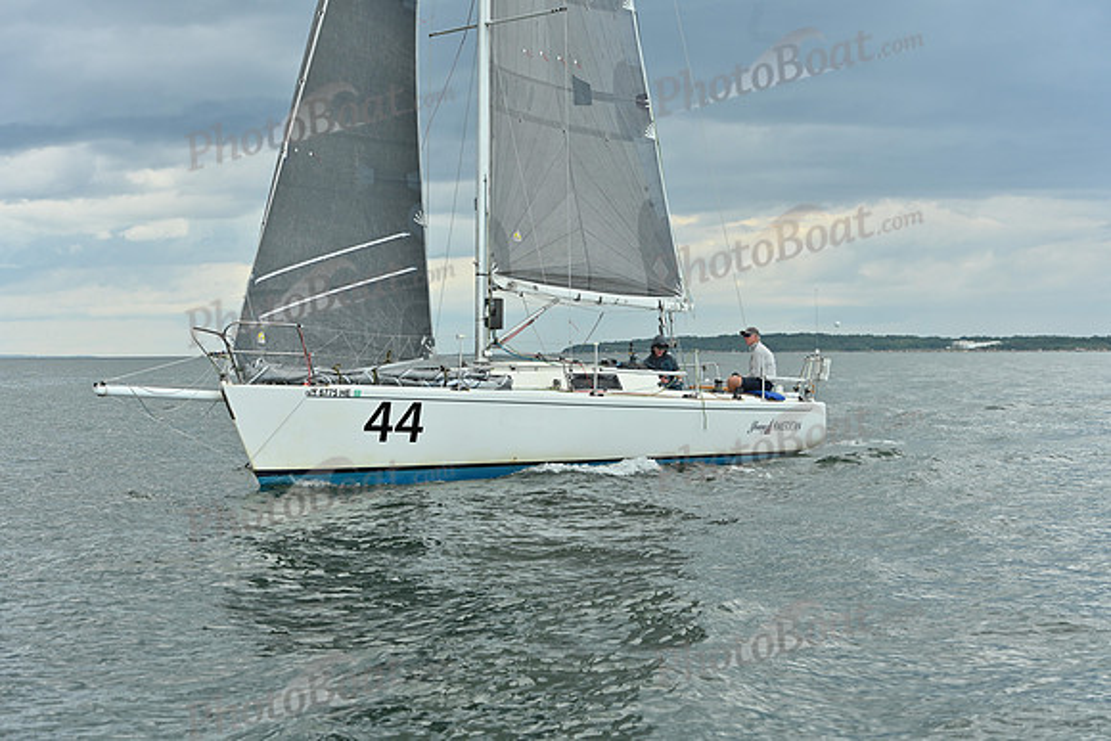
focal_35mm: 70
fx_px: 2161
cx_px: 556
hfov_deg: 28.8
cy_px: 370
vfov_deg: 19.5
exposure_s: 1/640
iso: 250
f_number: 6.3
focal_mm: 70
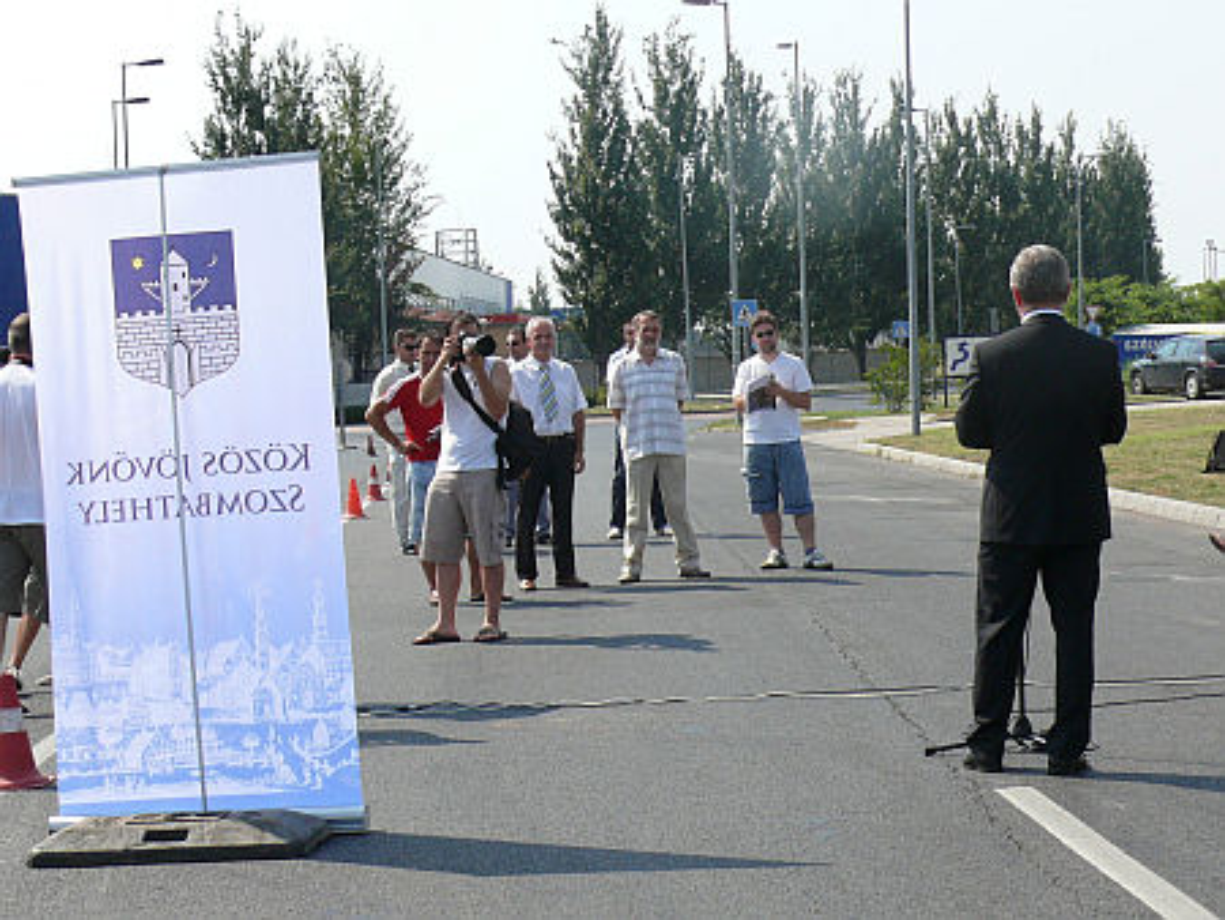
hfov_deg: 23.8
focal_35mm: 82
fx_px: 2903
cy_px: 460
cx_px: 612
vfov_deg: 18.0
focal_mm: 12
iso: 100
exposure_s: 1/500
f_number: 5.6
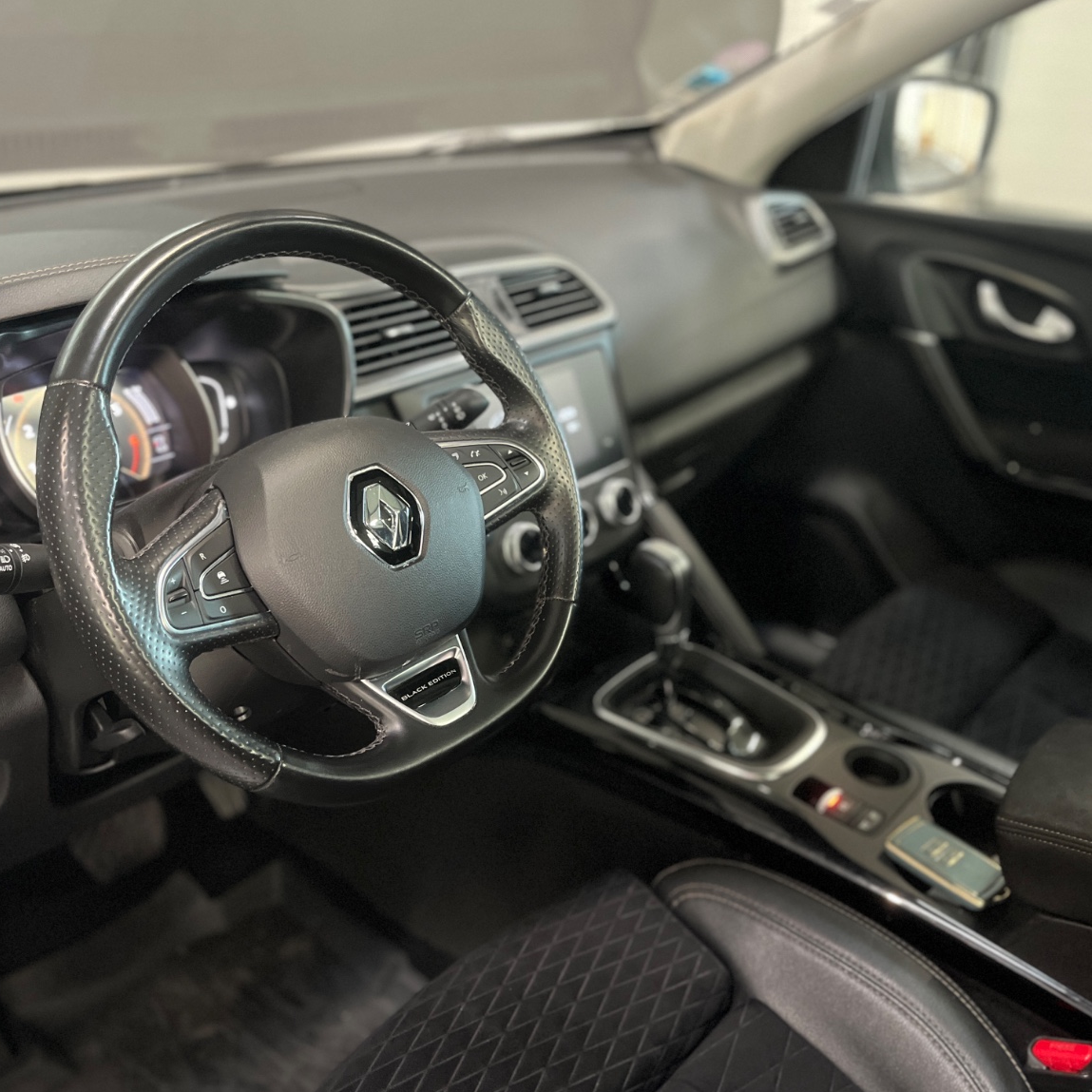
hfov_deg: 51.1
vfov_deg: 51.1
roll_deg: -1.4
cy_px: 563
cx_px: 569
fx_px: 1142
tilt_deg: -27.2
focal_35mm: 32
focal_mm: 5.1
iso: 400
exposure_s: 1/33
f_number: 1.6
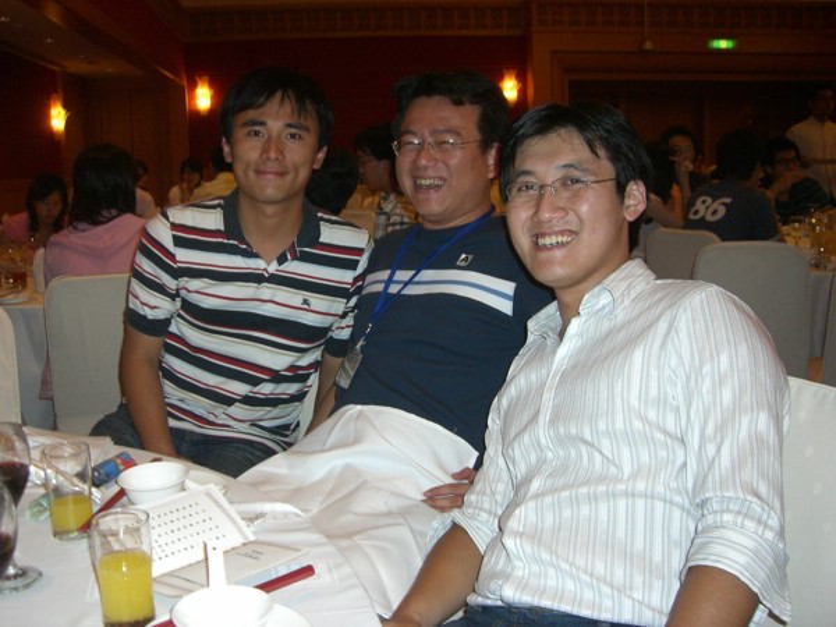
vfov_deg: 37.7
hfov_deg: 49.0
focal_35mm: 38
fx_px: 918
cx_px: 418
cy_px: 314
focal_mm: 6.2
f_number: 2.7
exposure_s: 1/60
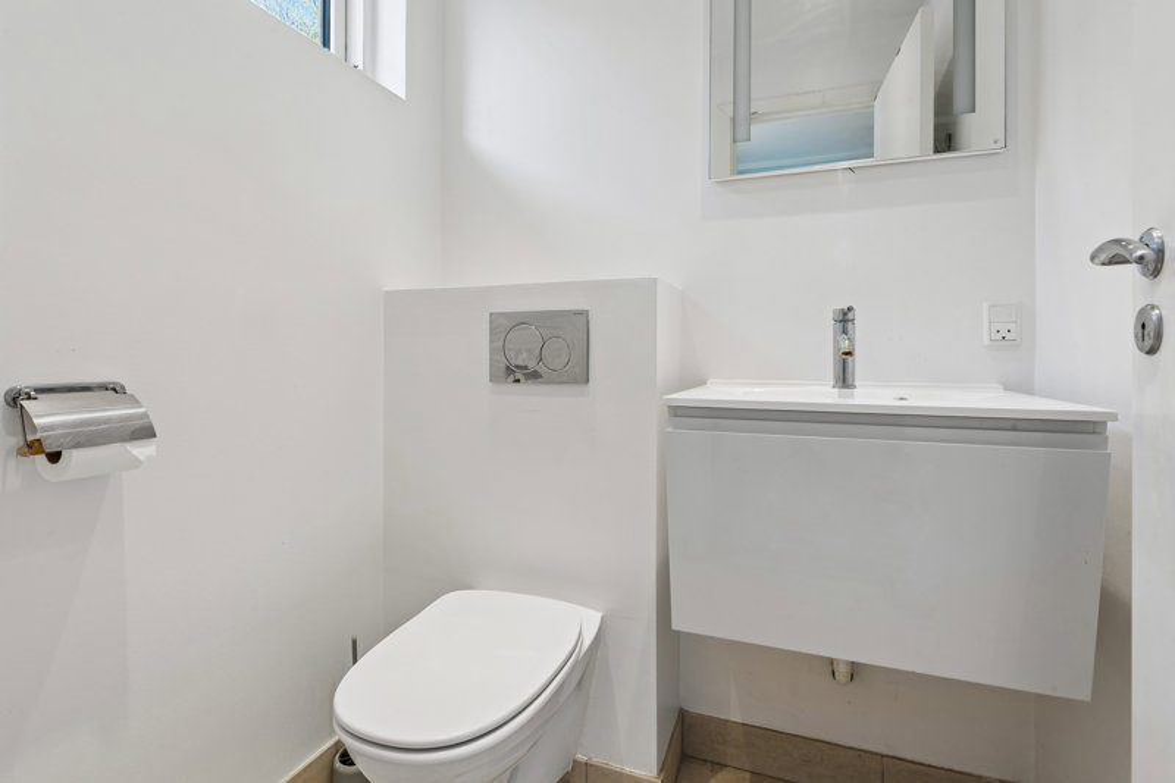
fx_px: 555
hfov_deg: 93.3
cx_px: 588
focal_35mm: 17
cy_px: 392
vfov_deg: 70.4
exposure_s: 1/8
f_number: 13
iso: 400
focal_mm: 17
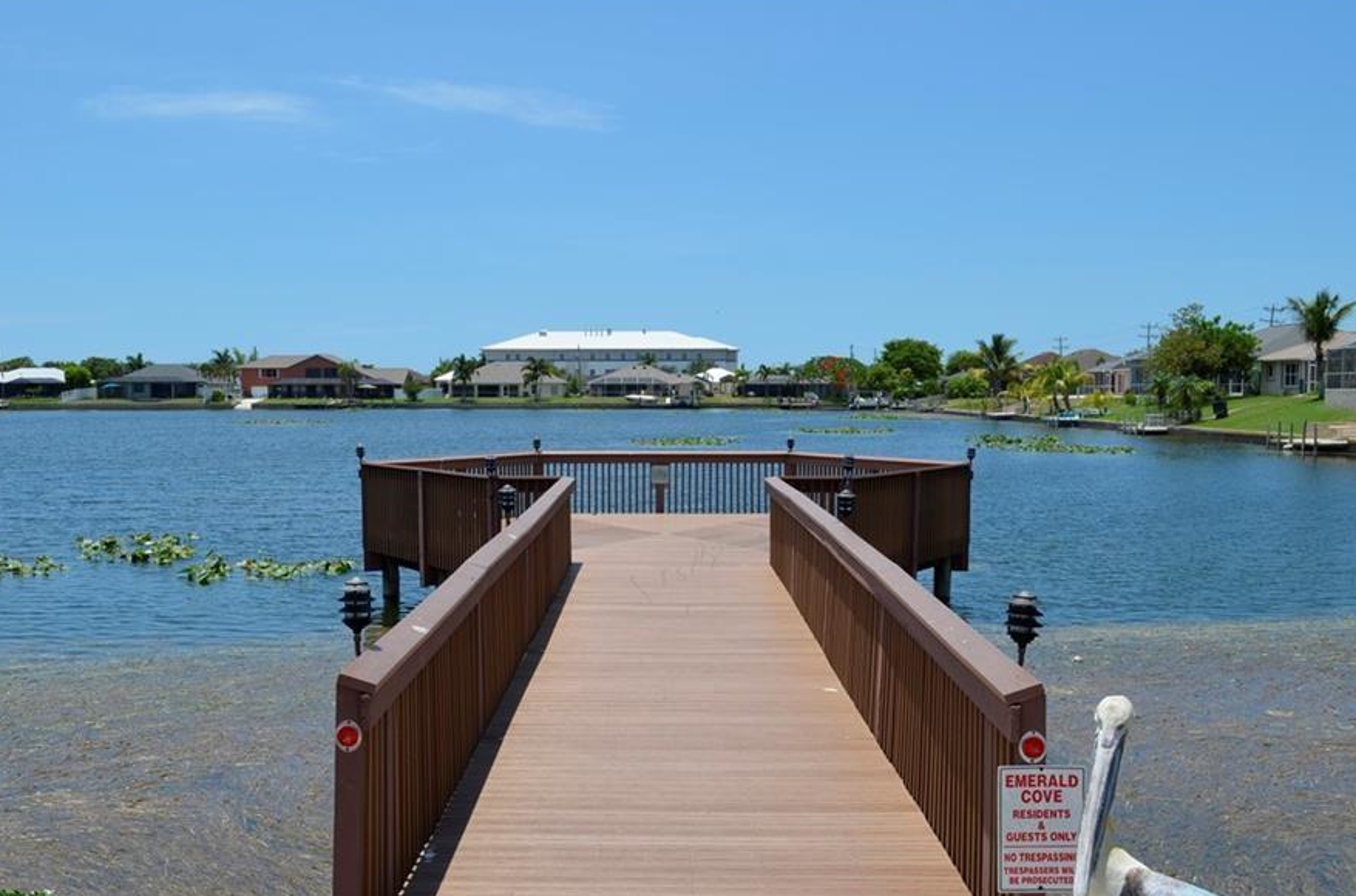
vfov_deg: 31.7
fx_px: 1577
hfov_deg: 46.4
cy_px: 509
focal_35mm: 42
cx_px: 578
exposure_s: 1/320
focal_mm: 24
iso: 100
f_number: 9
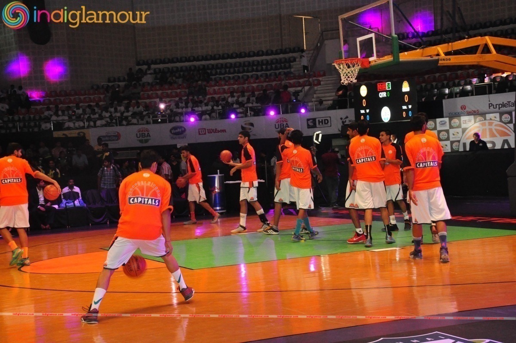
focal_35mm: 68
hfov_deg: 29.9
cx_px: 258
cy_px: 172
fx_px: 966
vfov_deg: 20.1
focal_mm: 45
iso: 3200
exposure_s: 1/125
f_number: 4.8
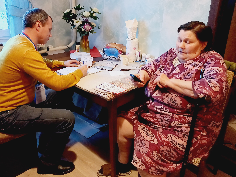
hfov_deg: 58.2
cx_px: 105
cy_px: 71
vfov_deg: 45.2
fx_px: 211
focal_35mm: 31
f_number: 1.8
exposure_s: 1/25
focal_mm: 4.6
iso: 640
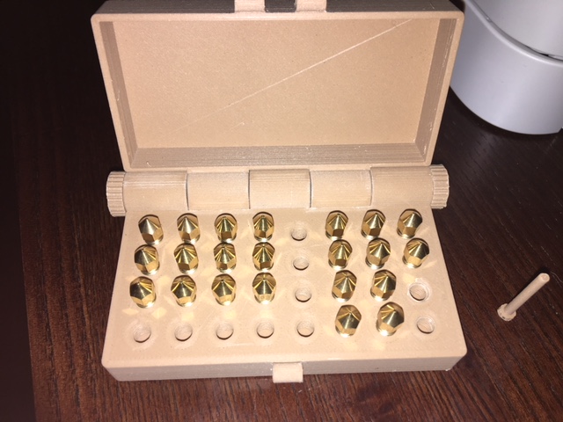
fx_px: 472
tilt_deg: -57.1
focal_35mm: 29
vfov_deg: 48.2
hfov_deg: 61.7
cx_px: 282
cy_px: 211
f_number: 2.2
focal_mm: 4.15
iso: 25
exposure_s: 1/92
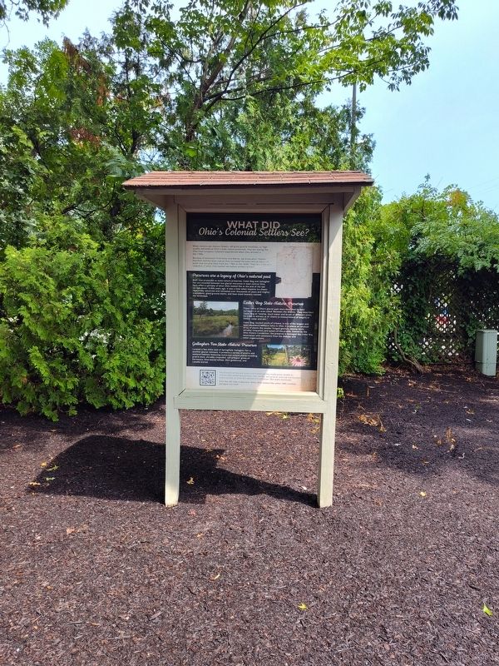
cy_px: 333
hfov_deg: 58.9
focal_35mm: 23
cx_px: 250
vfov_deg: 73.9
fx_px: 442
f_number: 1.8
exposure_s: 1/483
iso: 100
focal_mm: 5.56
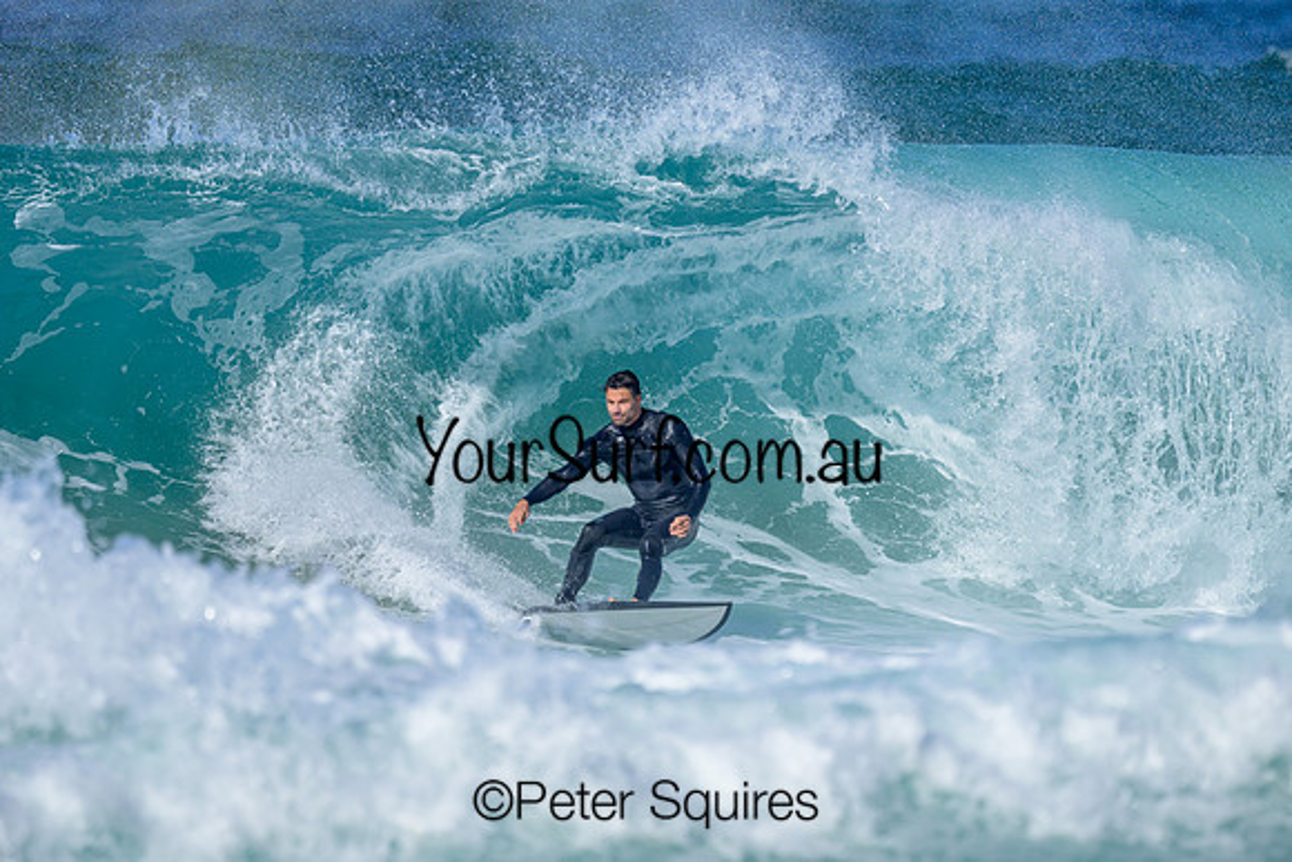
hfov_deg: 1.9
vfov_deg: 1.3
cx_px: 549
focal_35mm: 1099
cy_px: 433
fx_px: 39462
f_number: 6.3
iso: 200
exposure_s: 1/2000
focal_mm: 800
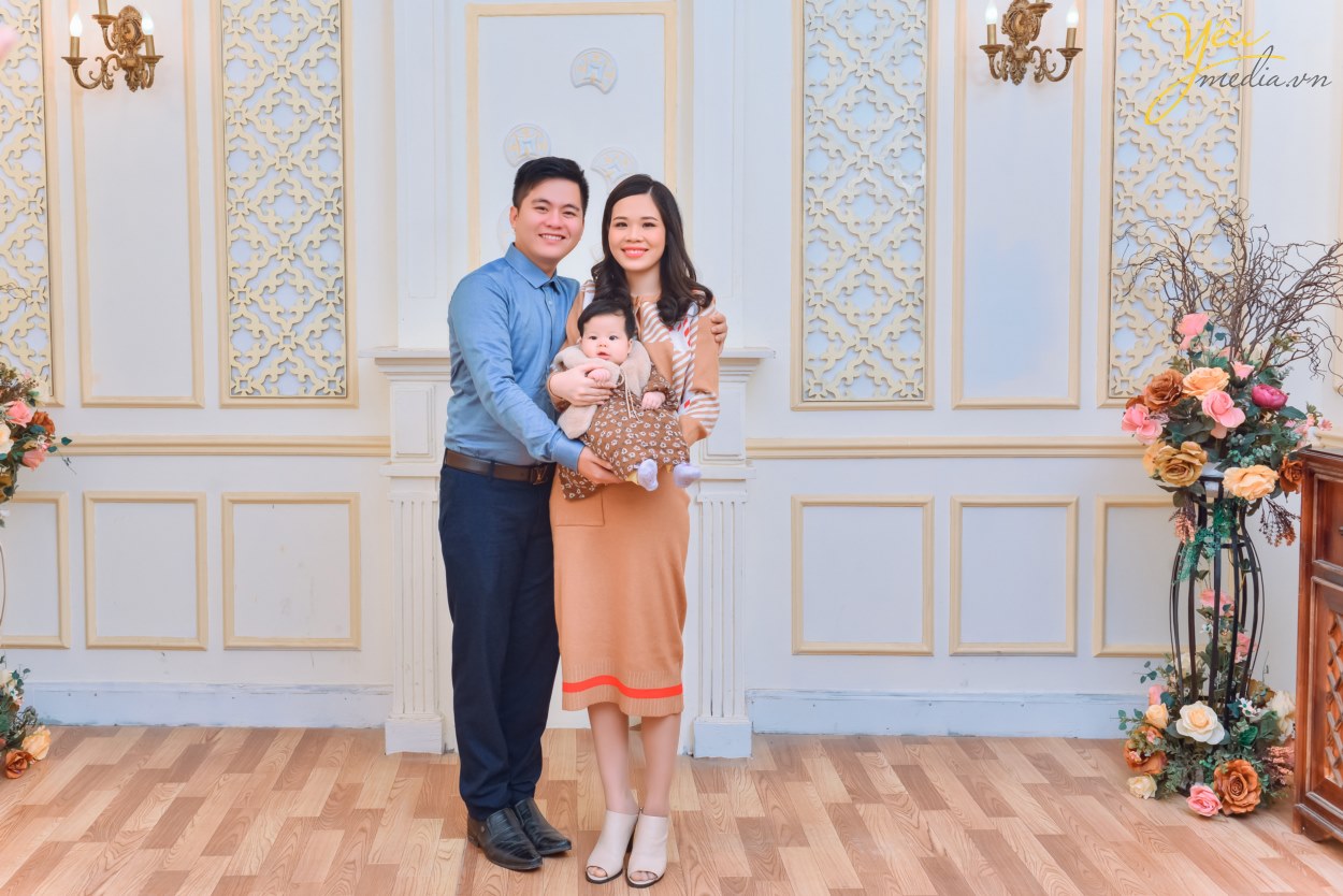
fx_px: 1269
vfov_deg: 38.9
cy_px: 448
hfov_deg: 55.8
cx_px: 672
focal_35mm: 34
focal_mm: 34
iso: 200
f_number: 6.7
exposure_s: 1/90
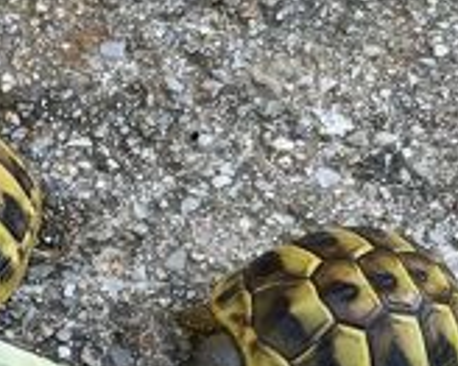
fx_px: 1124
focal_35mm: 83
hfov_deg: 22.1
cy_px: 391
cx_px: -11
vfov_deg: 17.9
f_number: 1.8
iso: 25
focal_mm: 3
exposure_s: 1/120
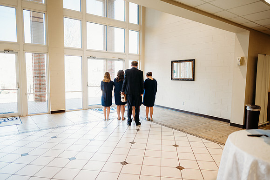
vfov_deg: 53.2
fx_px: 180
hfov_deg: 73.7
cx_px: 135
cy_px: 90
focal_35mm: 24
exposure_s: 1/160
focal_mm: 24
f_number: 1.8
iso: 400
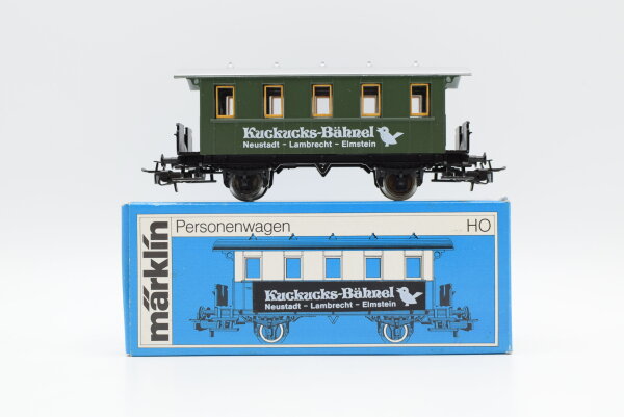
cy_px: 208
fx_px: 911
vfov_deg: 25.8
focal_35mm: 52
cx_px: 312
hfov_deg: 37.8
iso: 400
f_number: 8
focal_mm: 35
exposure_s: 1/160
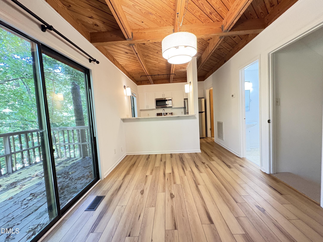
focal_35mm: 14
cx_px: 162
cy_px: 121
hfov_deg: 102.1
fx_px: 131
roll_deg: +4.0
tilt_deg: -3.9
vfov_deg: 85.7
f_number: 2.2
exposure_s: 1/40
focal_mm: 2.22
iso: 640
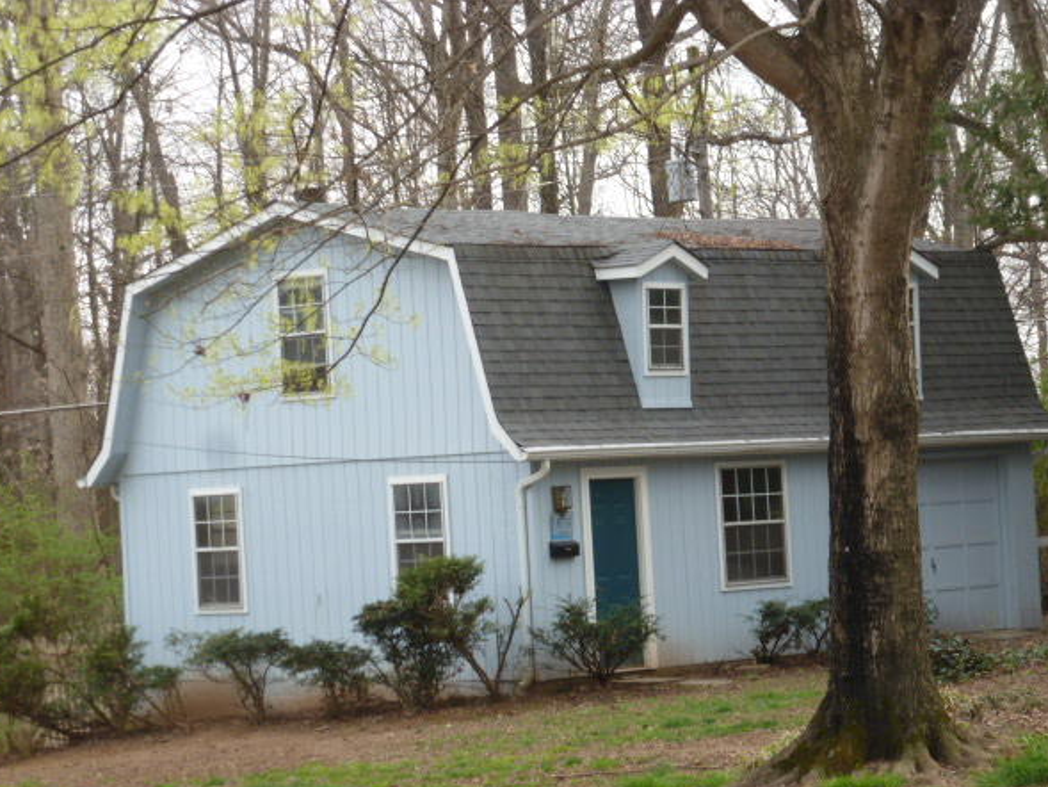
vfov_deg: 13.1
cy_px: 397
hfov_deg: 17.4
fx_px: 3422
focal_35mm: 113
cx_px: 514
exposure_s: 1/80
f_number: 5
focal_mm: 18.7
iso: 160
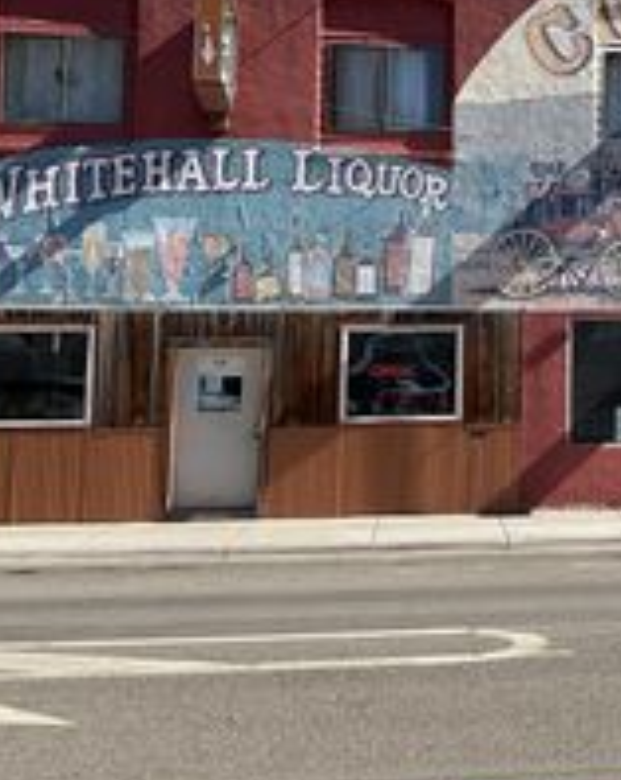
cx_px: 755
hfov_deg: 19.9
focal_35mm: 72
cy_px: 152
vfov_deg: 26.0
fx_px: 1658
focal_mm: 3
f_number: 1.8
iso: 16
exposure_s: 1/2227
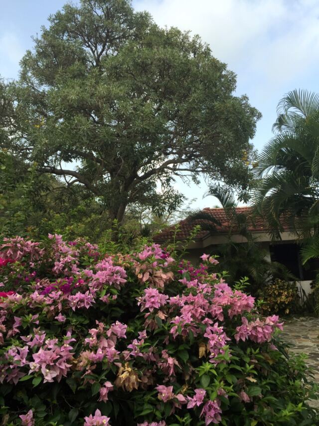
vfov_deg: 61.7
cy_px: 213
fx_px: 356
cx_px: 160
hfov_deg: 48.2
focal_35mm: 29
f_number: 2.2
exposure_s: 1/590
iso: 32
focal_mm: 4.15
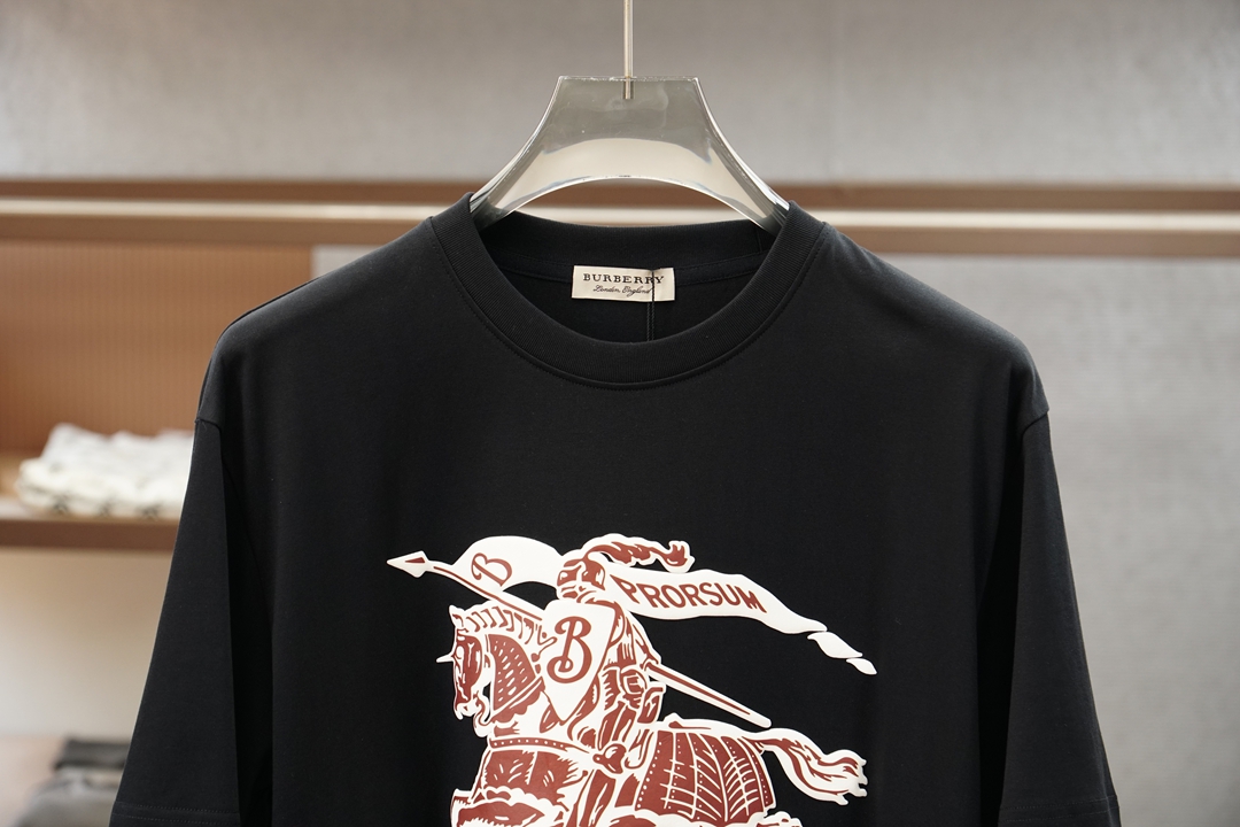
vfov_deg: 15.7
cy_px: 414
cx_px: 620
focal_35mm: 87
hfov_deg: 23.4
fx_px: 2996
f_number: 4
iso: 640
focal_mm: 58
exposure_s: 1/125
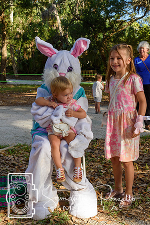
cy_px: 112
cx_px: 75
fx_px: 319
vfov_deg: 38.9
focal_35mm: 51
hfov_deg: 26.5
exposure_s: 1/250
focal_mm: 34
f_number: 8
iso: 250
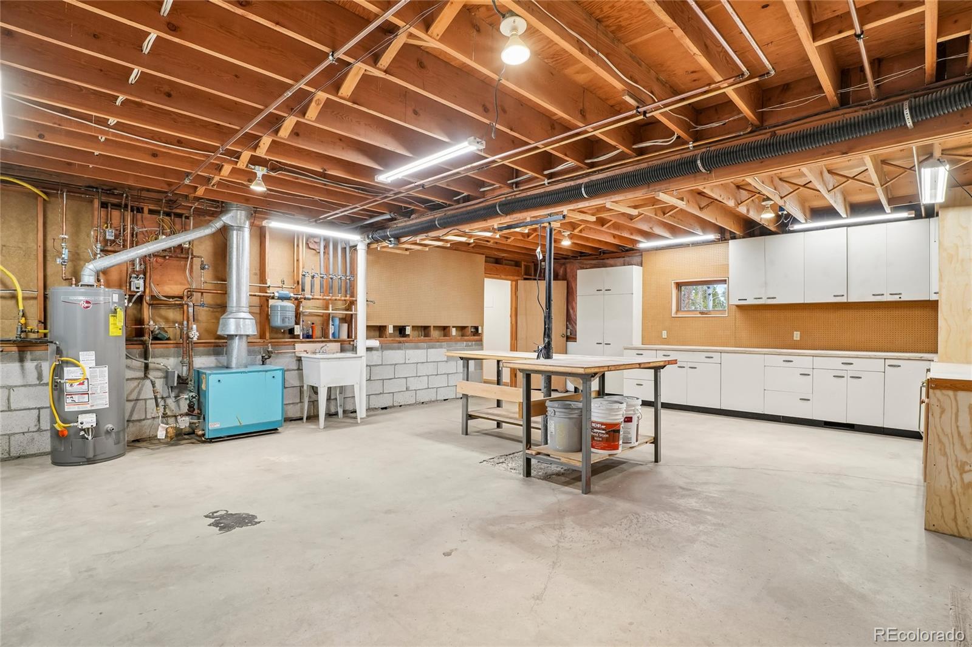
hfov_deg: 95.0
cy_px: 324
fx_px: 445
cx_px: 486
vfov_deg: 72.0
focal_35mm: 16
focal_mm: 11
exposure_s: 1/20
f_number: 8
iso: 500
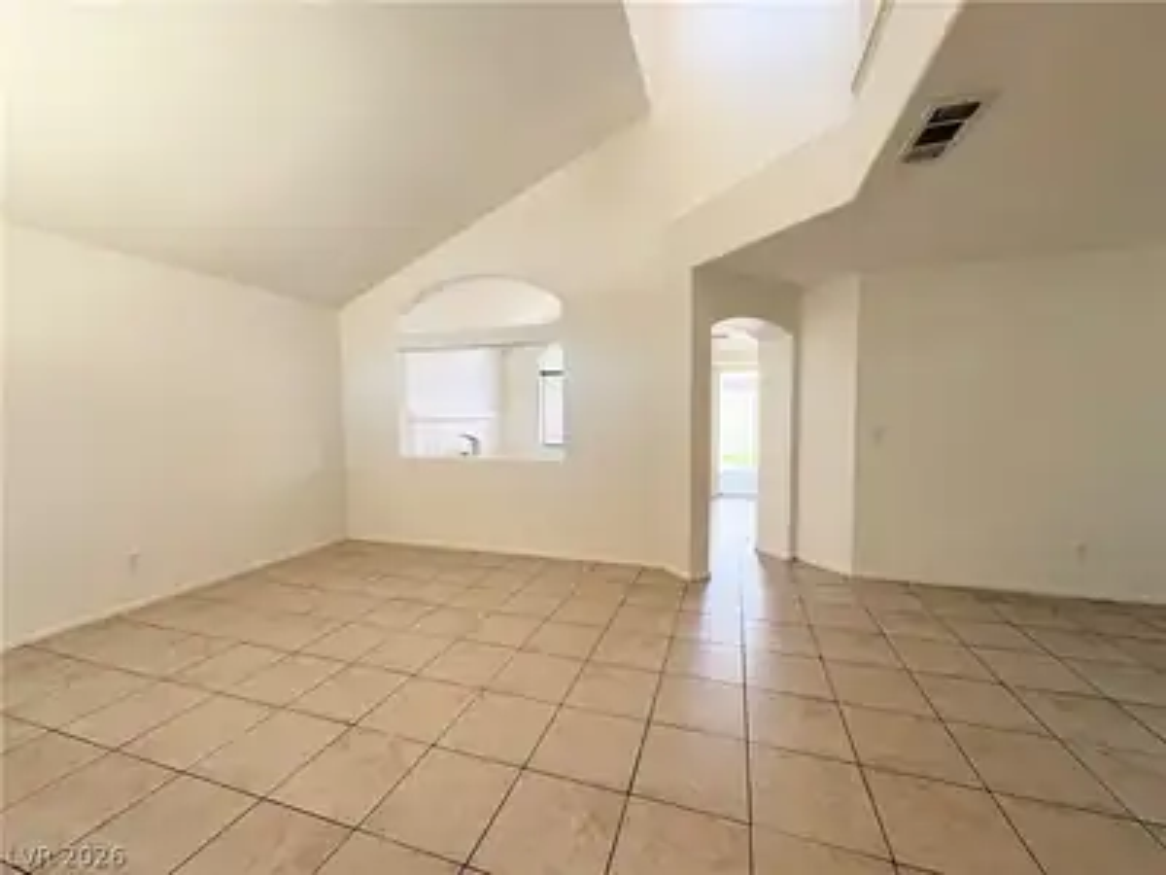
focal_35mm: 14
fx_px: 472
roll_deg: +0.8
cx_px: 583
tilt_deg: -2.8
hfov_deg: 102.1
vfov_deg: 85.7
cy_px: 438
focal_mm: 2.22
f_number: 2.2
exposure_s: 1/120
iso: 125
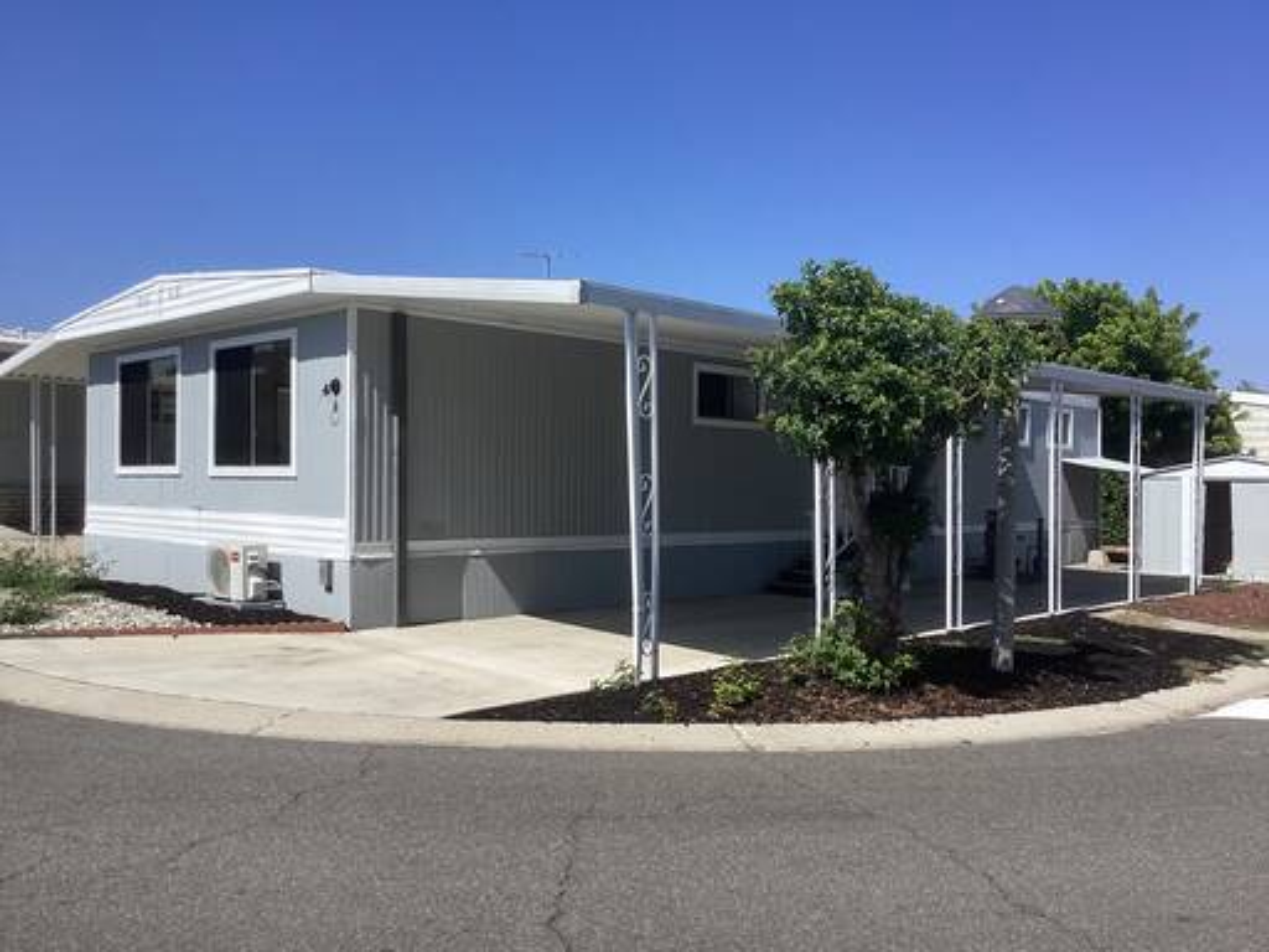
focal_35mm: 31
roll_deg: -0.1
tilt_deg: -1.3
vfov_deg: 45.4
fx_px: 1136
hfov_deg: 58.4
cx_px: 634
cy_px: 476
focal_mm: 3.3
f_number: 2.4
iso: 25
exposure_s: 1/1664
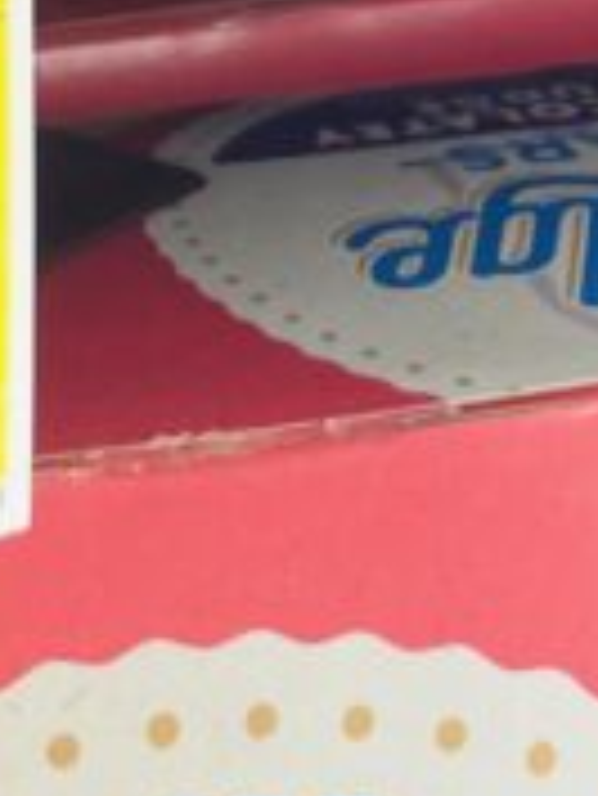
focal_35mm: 150
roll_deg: +0.5
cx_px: 139
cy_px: -1129
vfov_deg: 11.0
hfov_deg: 9.9
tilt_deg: +1.6
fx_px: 3451
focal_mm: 4.2
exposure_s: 1/120
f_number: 1.6
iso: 50
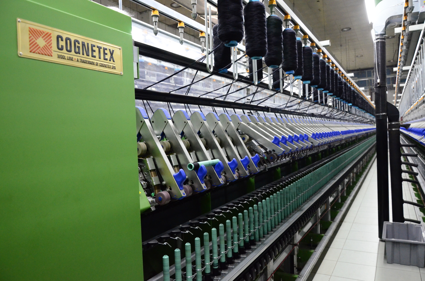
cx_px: 212
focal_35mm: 27
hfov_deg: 67.5
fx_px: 318
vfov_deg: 47.7
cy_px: 140
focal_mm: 18
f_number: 5.6
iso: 4000
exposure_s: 1/50
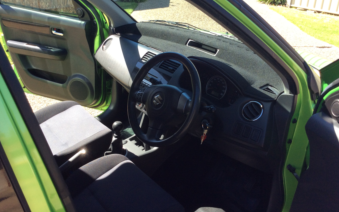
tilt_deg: -25.8
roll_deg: +1.8
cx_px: 171
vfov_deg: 36.3
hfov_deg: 55.3
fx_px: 323
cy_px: 113
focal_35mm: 35
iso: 32
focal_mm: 3.3
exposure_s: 1/318
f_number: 2.4
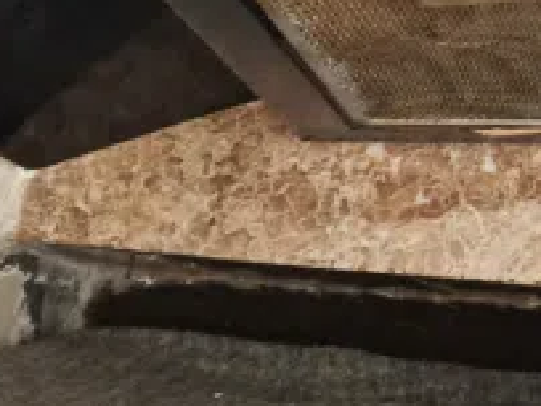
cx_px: 713
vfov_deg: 19.8
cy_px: -3
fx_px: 1125
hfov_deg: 23.7
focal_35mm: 72
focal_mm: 4.09
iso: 4167
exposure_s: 1/16.7
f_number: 1.6
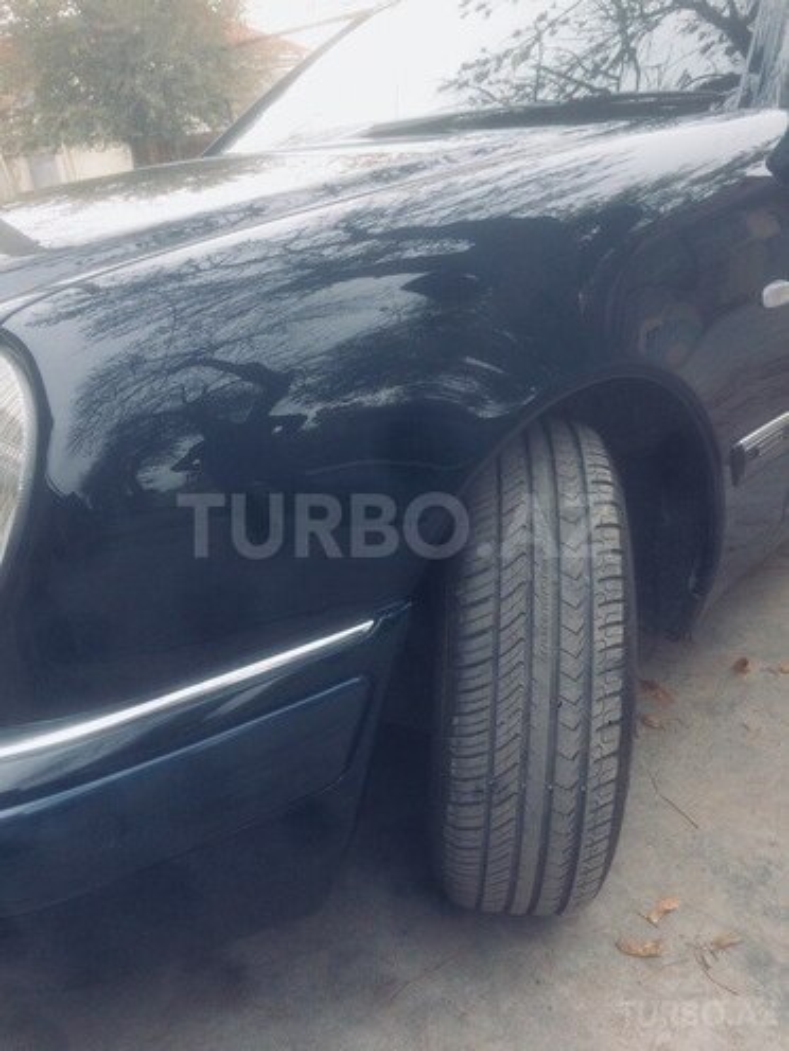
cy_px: 526
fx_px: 881
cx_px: 394
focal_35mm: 29
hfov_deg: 48.2
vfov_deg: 61.7
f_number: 2.2
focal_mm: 4.15
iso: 40
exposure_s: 1/100
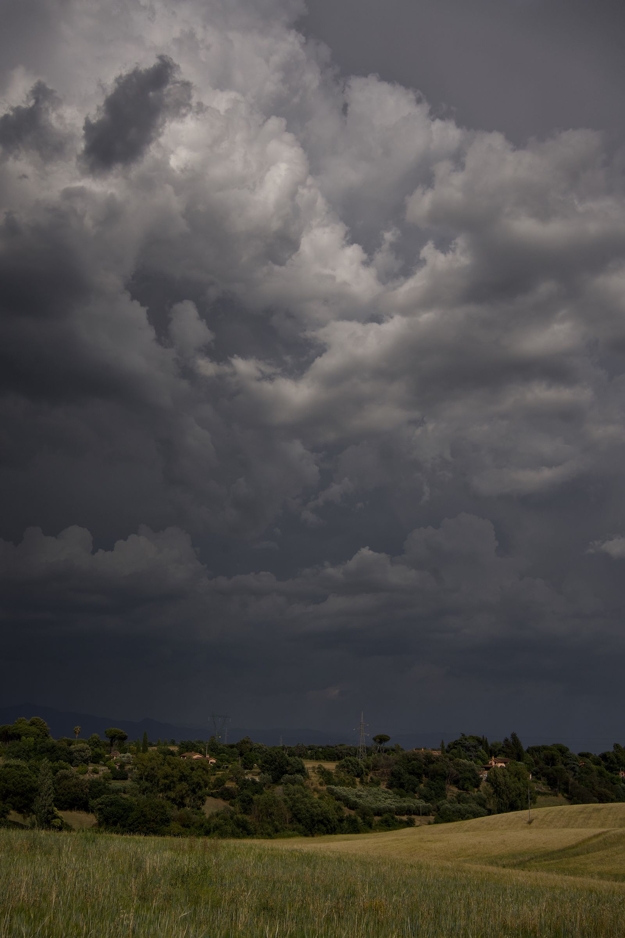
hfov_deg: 37.9
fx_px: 911
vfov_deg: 54.4
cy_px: 469
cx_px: 312
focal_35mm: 35
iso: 320
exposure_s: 1/2500
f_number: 9
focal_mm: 35
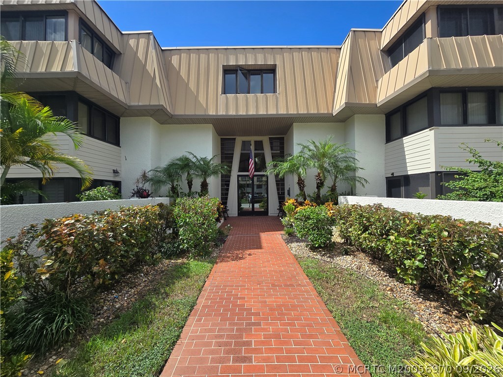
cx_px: 252
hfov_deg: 106.2
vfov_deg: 89.9
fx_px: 189
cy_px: 188
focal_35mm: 13
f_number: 2.2
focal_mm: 2.2
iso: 50
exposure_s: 1/1910
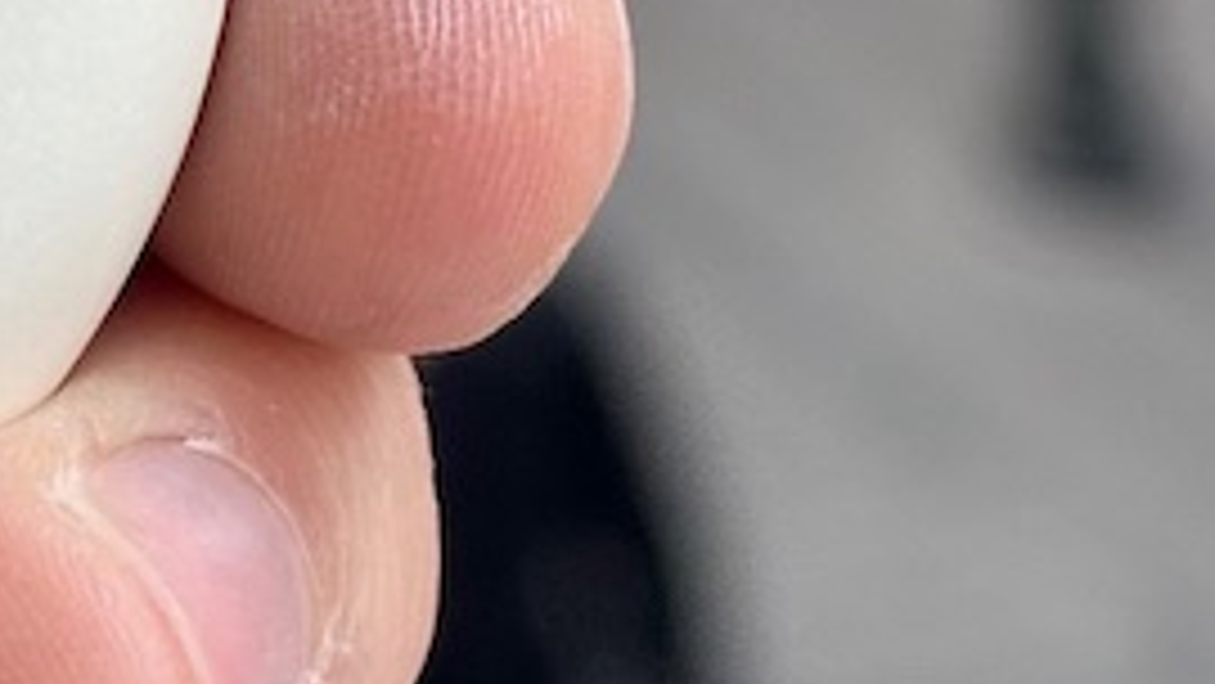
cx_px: 756
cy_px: -1004
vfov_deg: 4.8
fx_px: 7991
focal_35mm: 248
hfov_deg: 8.7
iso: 64
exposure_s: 1/478
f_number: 1.78
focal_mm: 6.86
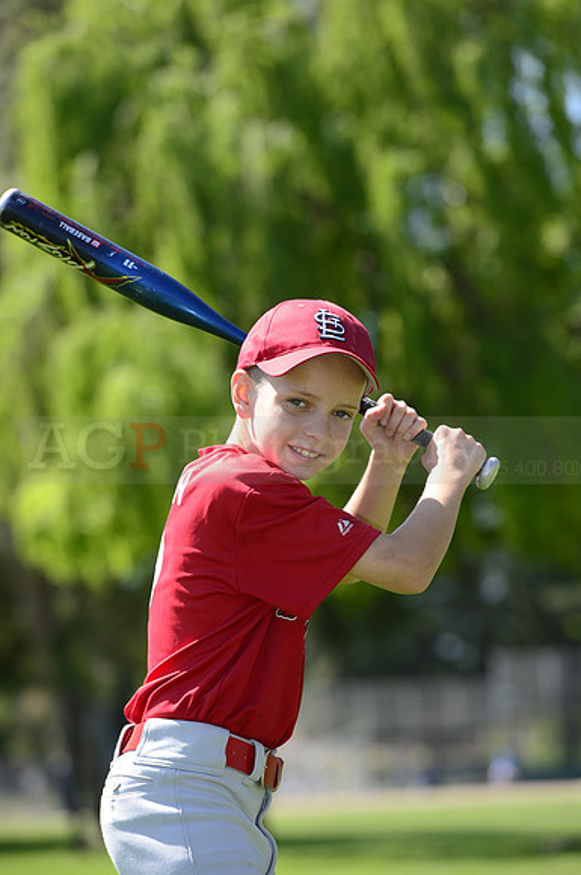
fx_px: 4249
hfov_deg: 7.8
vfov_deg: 11.8
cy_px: 438
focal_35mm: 175
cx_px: 290
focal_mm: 175
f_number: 5.6
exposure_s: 1/500
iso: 200
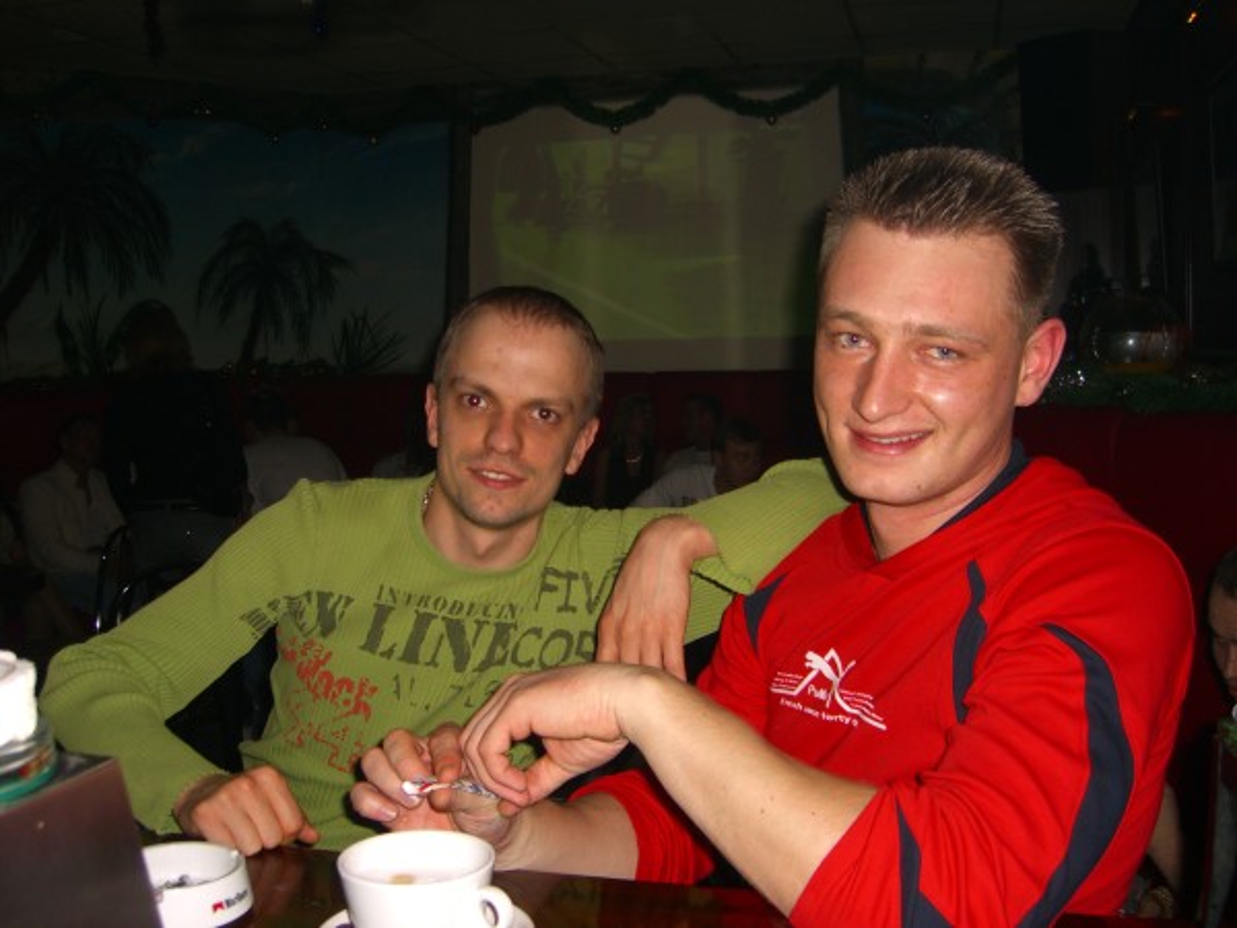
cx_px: 618
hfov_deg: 49.0
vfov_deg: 37.7
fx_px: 1358
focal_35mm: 38
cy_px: 464
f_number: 2.8
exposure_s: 1/60
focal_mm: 7.9
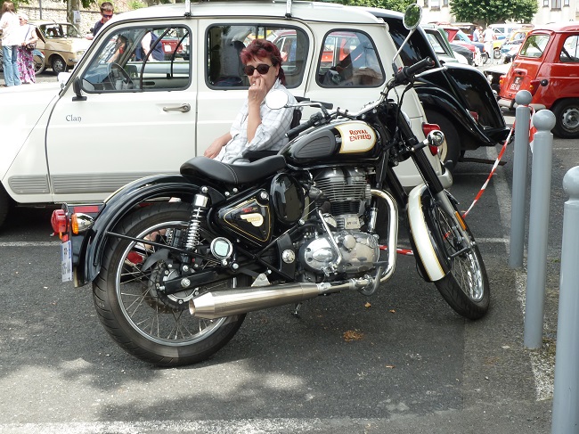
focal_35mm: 48
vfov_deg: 30.2
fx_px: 803
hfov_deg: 39.7
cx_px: 290
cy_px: 217
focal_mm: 7.9
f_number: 4
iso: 80
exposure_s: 1/160
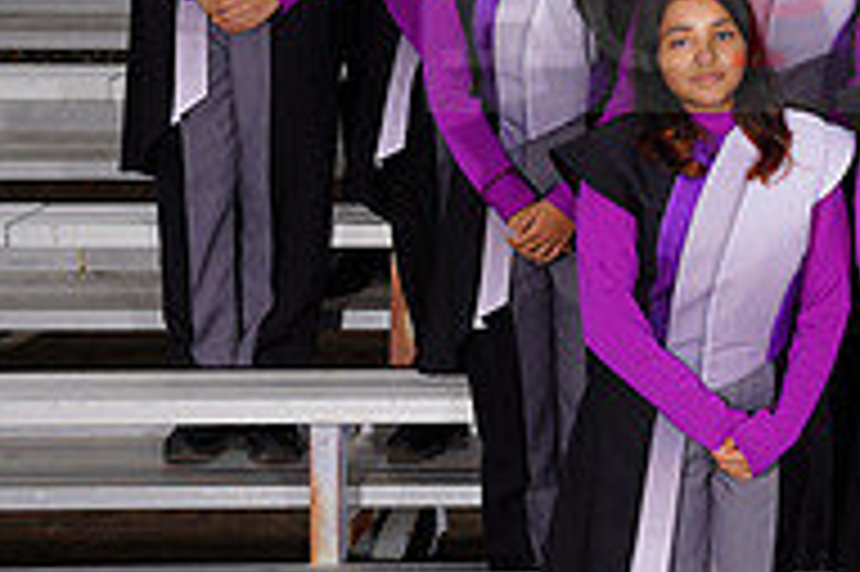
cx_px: 1180
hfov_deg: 14.0
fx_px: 3341
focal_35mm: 140
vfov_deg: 9.7
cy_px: -20
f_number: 7.1
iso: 200
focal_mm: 46
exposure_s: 1/250
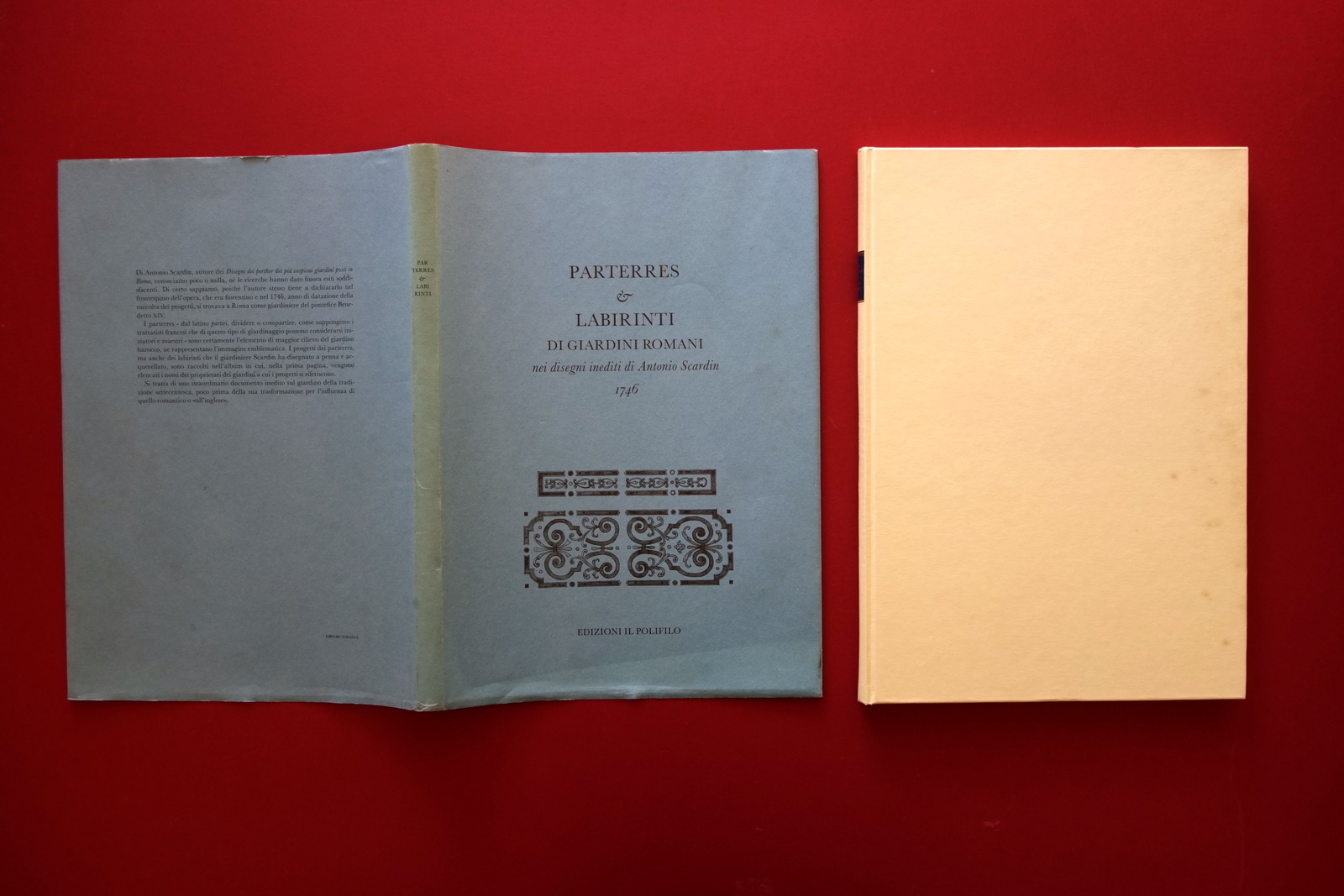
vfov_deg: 46.4
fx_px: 1045
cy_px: 448
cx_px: 672
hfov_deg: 65.5
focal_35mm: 28
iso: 125
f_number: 1.8
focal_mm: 10.4
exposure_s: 1/100
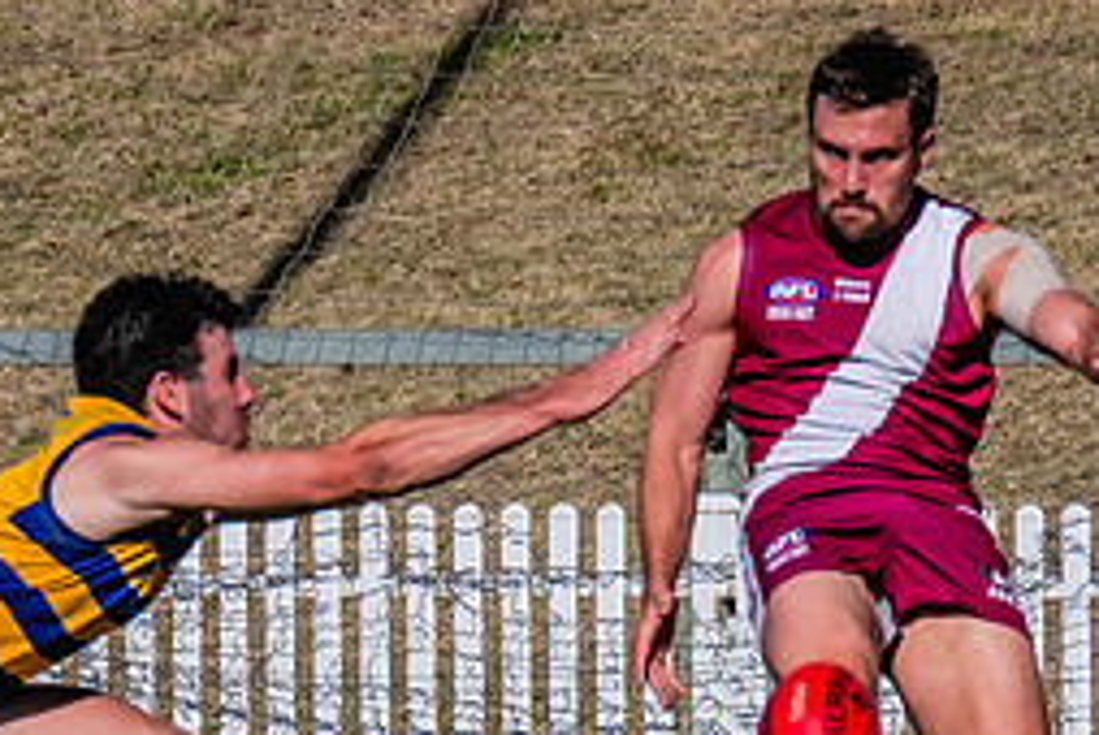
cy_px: 560
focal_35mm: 1709
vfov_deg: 0.8
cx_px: 723
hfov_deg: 1.2
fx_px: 52231
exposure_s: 1/1600
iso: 800
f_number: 16
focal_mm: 420
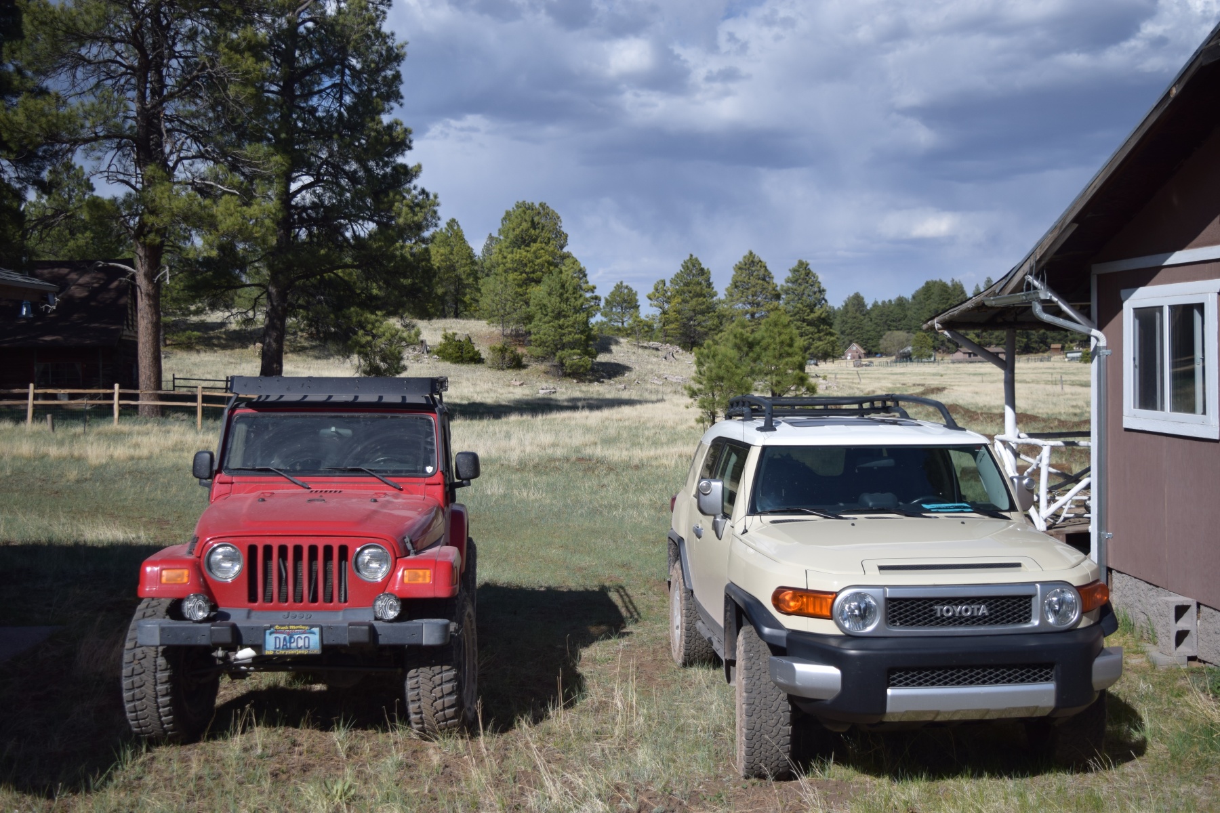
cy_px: 406
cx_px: 610
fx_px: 1220
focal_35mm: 36
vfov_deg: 36.9
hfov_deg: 53.1
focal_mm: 24
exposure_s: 1/2500
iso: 200
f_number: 4
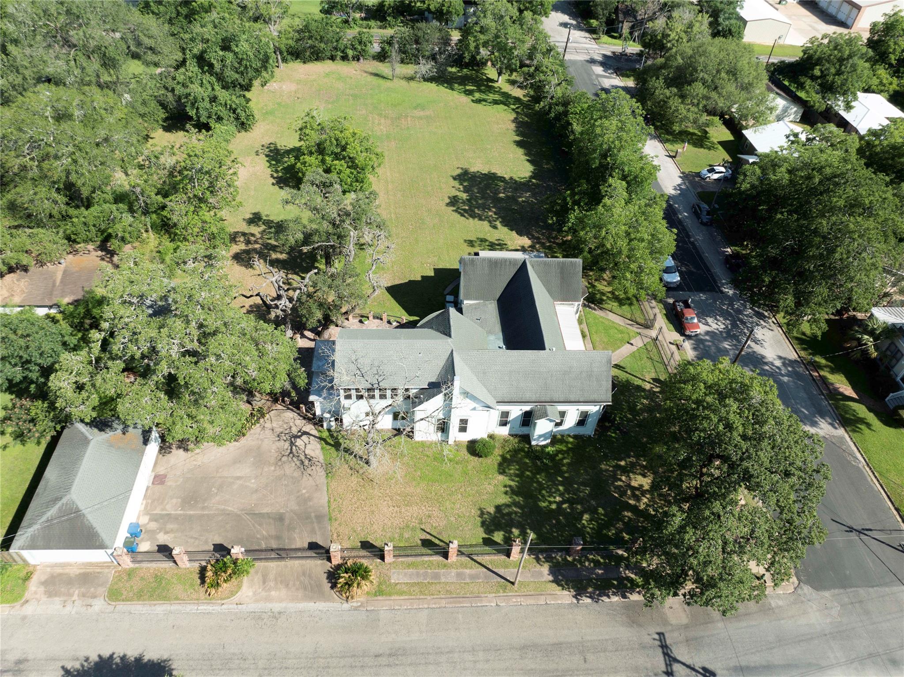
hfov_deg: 71.6
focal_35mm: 24
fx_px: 626
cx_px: 452
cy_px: 338
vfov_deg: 56.8
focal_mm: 12.29
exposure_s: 1/1000
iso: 100
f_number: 2.8
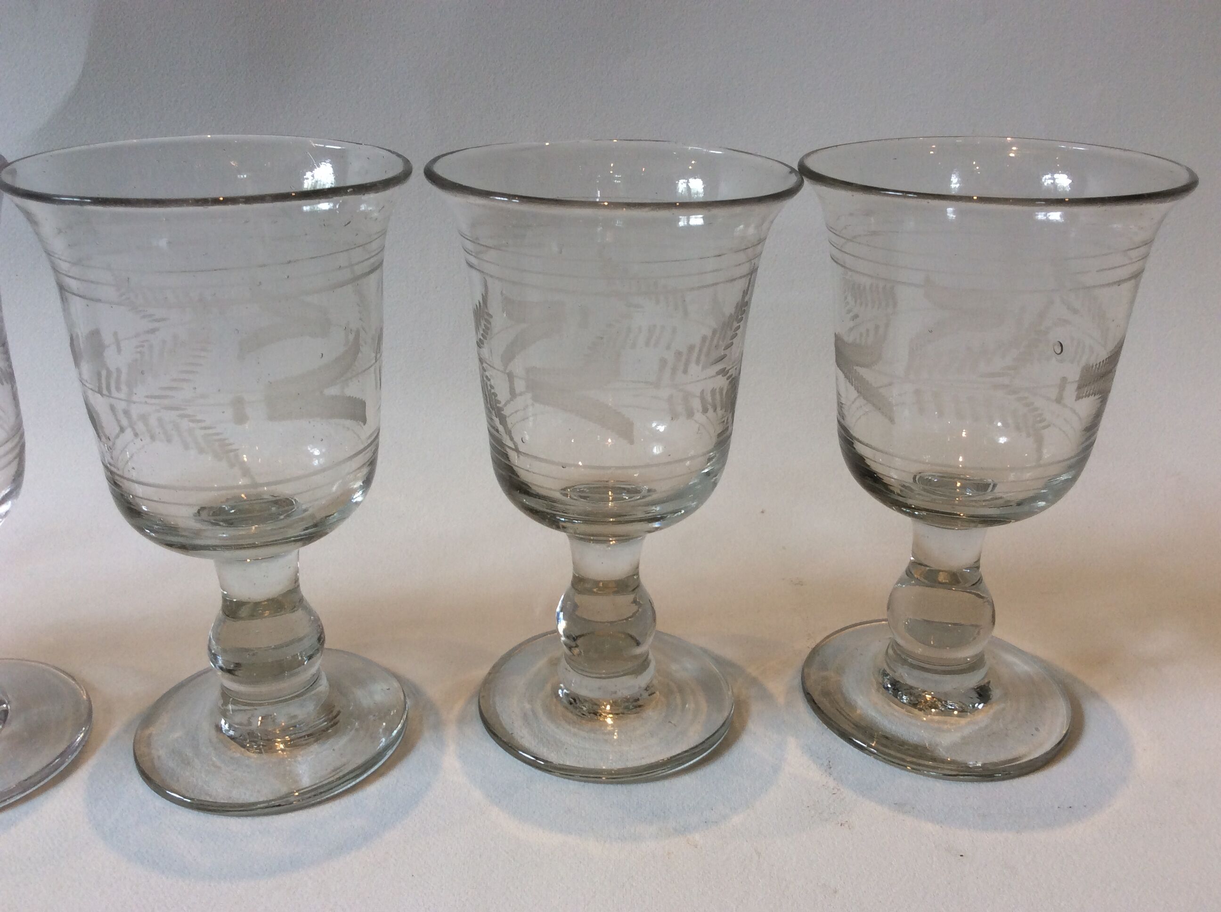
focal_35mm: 32
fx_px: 1127
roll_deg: +1.7
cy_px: 456
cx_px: 610
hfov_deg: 56.9
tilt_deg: -24.6
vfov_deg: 44.1
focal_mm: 3.3
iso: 32
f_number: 2.4
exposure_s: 1/33
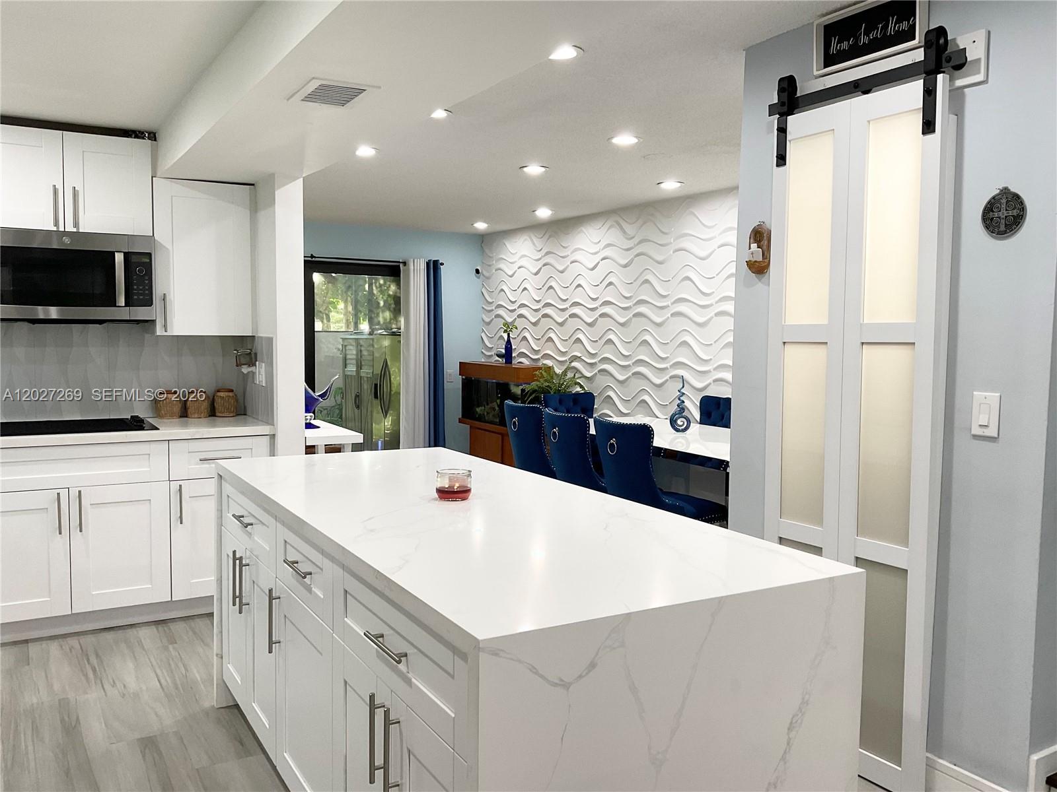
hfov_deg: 61.7
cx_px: 528
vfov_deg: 48.2
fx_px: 886
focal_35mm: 29
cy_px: 396
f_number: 1.8
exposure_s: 1/60
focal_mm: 3
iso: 40
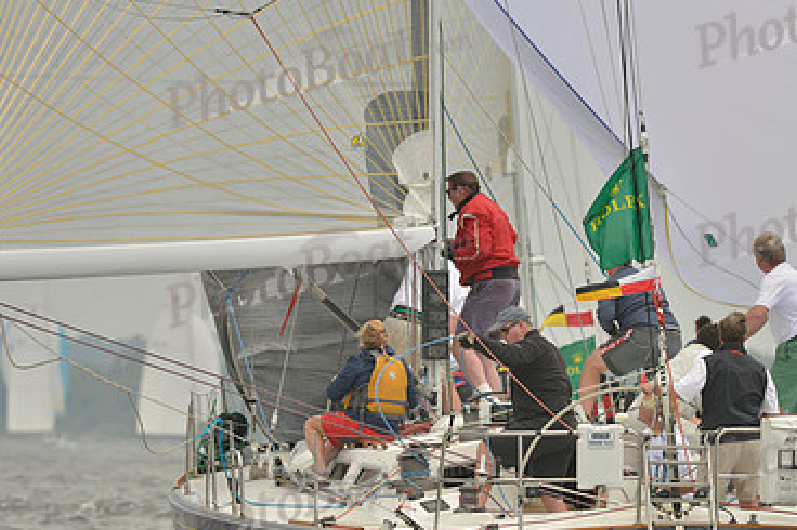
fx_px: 10466
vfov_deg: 2.9
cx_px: 585
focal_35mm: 473
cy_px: 354
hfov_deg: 4.4
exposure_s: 1/1250
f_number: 7.1
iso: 280
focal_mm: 300
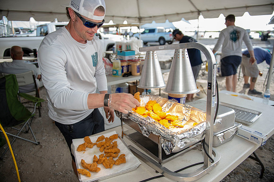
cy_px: 91
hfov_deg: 73.8
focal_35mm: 24
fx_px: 183
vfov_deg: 53.1
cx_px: 137
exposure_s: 1/250
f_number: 2.8
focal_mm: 24
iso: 50
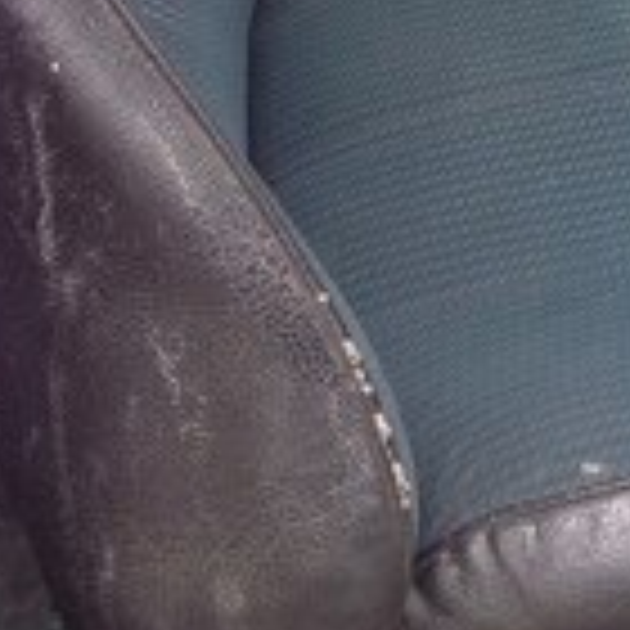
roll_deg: -3.6
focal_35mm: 103
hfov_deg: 16.3
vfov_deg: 14.9
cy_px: -472
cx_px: 734
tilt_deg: -24.8
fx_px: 2121
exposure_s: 1/60
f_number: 2.4
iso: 64
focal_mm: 4.12
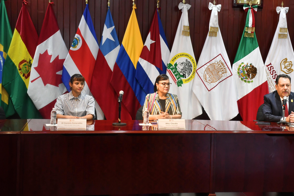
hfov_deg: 33.9
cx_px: 168
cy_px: 88
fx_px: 482
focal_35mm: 59
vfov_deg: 23.0
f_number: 6.3
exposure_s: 1/50
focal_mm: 34
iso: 800
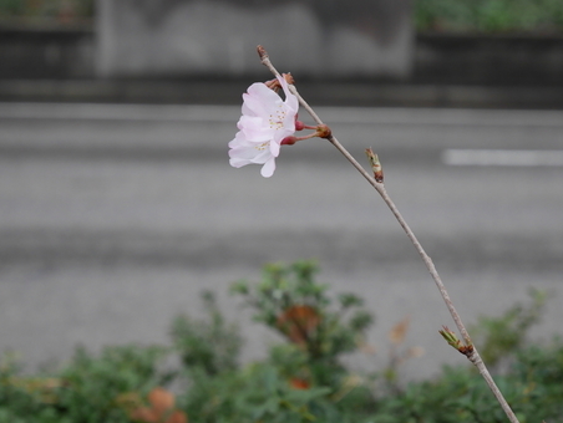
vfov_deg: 17.4
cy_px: 208
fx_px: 1384
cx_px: 293
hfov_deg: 23.0
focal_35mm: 85
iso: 640
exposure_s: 1/80
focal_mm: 32
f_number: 5.6
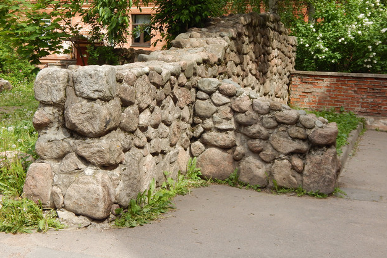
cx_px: 190
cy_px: 114
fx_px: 548
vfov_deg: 26.5
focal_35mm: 51
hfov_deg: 38.9
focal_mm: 8.6
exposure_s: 1/400
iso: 125
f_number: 3.7
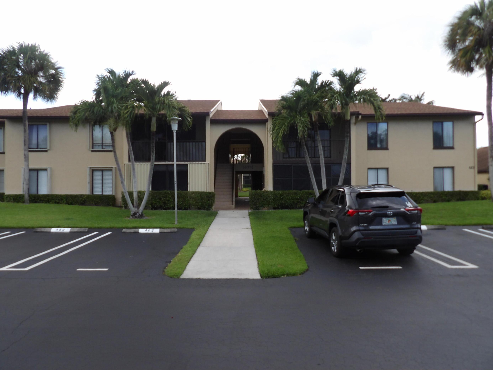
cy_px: 188
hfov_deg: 69.4
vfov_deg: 54.9
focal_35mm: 25
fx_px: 356
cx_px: 242
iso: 100
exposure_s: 1/413
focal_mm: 4.3
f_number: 3.2
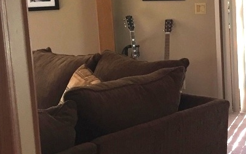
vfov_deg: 15.7
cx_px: 232
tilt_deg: -9.6
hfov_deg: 24.1
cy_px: 59
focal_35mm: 83
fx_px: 556
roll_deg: +1.9
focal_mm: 4.15
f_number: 2.2
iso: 80
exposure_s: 1/30
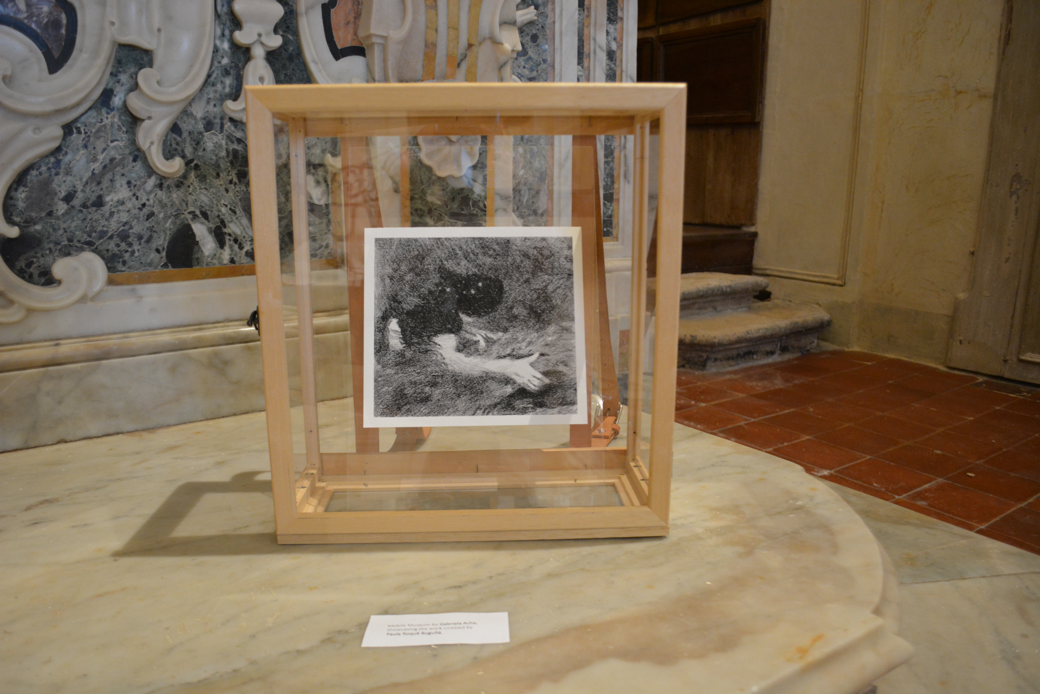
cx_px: 520
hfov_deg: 67.4
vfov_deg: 47.9
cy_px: 347
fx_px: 780
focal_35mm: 27
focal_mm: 18
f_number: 3.5
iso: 1800
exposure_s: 1/30
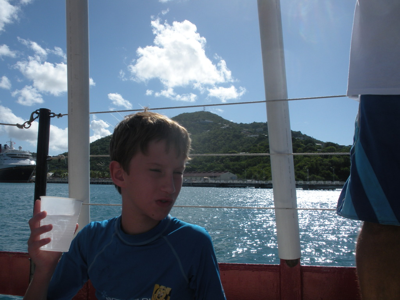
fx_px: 416
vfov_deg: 39.7
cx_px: 200
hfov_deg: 51.4
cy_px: 150
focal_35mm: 36
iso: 64
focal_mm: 6.3
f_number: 5.6
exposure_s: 1/634
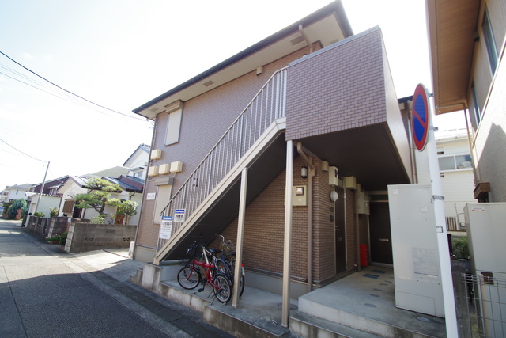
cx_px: 253
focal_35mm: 15
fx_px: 211
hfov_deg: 100.4
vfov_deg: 77.4
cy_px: 169
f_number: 6.3
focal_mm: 10
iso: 200
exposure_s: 1/200
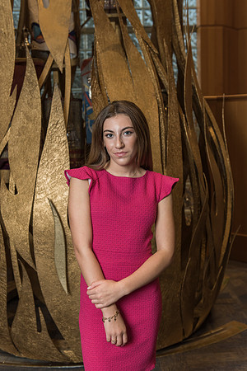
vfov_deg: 41.1
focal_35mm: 48
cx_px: 124
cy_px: 186
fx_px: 494
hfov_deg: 28.1
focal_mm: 48
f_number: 4
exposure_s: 1/200
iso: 800
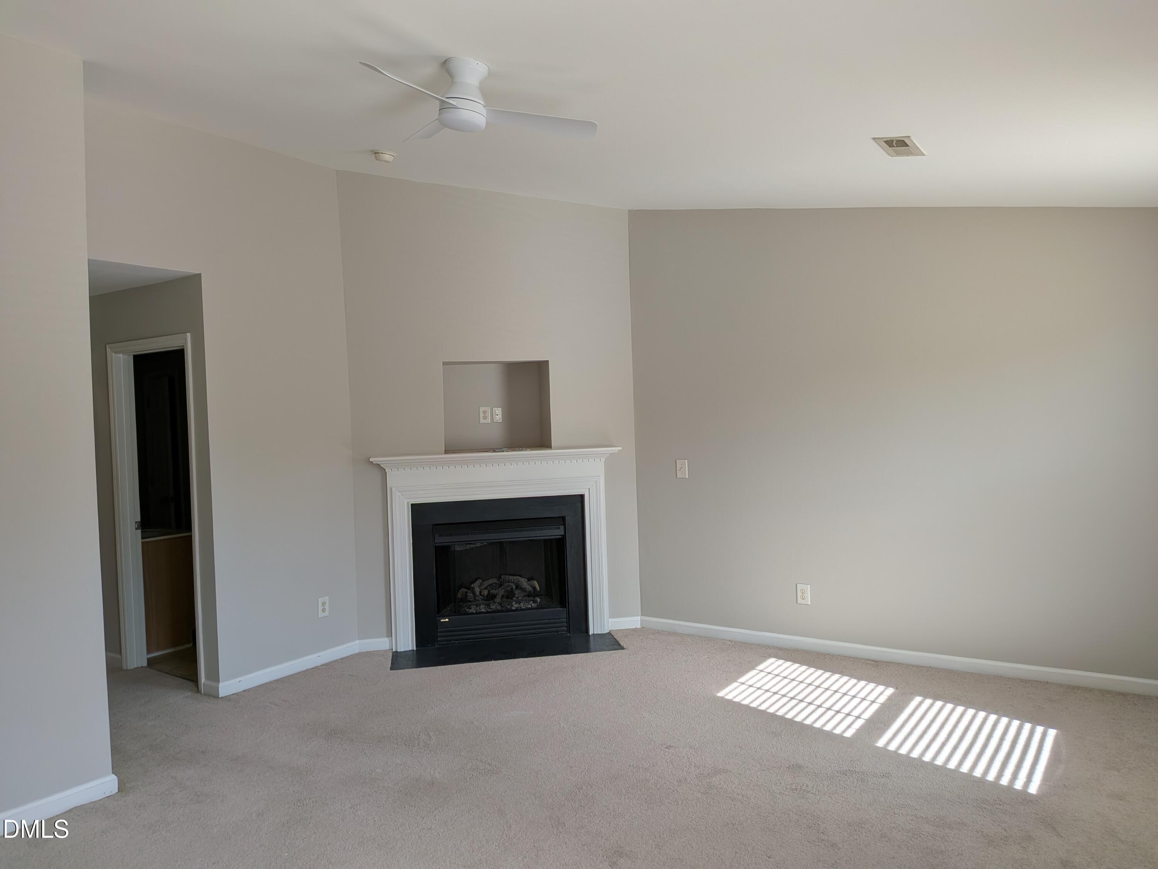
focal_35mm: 24
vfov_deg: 56.8
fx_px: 803
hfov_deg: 71.6
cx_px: 579
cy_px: 434
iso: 32
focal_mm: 4.53
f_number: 1.7
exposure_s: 1/173
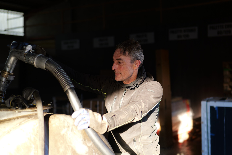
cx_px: 116
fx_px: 322
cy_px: 78
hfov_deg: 39.6
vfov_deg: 27.0
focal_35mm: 50
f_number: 2.2
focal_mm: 50
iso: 100
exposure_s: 1/160
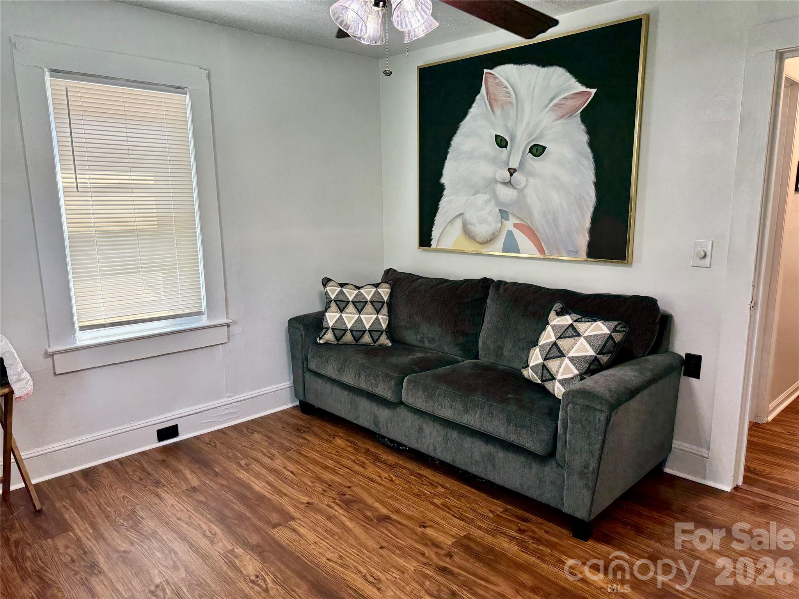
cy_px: 300
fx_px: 554
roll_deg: +0.7
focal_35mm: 24
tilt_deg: -10.8
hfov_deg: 71.6
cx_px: 400
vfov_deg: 56.8
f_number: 1.78
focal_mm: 6.76
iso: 250
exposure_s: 1/120
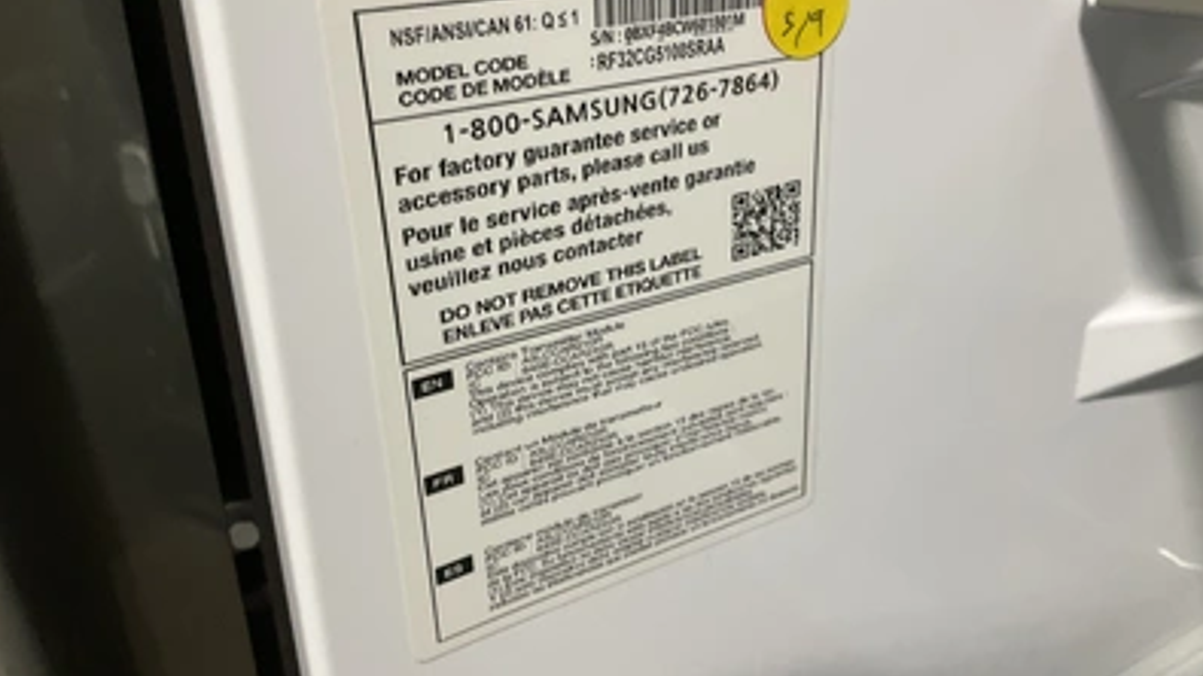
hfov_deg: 61.0
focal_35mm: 32
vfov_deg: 36.6
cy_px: 317
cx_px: 606
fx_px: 1021
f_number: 1.8
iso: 250
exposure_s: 1/40
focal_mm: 3
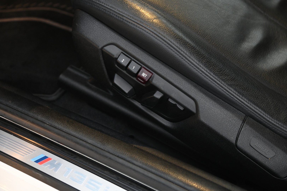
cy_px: 96
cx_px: 144
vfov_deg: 23.3
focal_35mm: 58
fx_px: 462
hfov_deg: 34.5
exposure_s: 1/13
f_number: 4
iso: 2000
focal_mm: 58
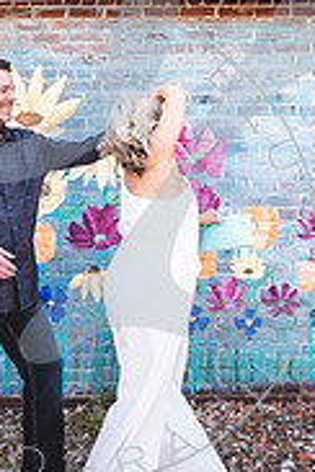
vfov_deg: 32.3
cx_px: 196
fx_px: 774
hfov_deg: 22.9
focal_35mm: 59
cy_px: 49
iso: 100
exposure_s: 1/400
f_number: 2.8
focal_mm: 24
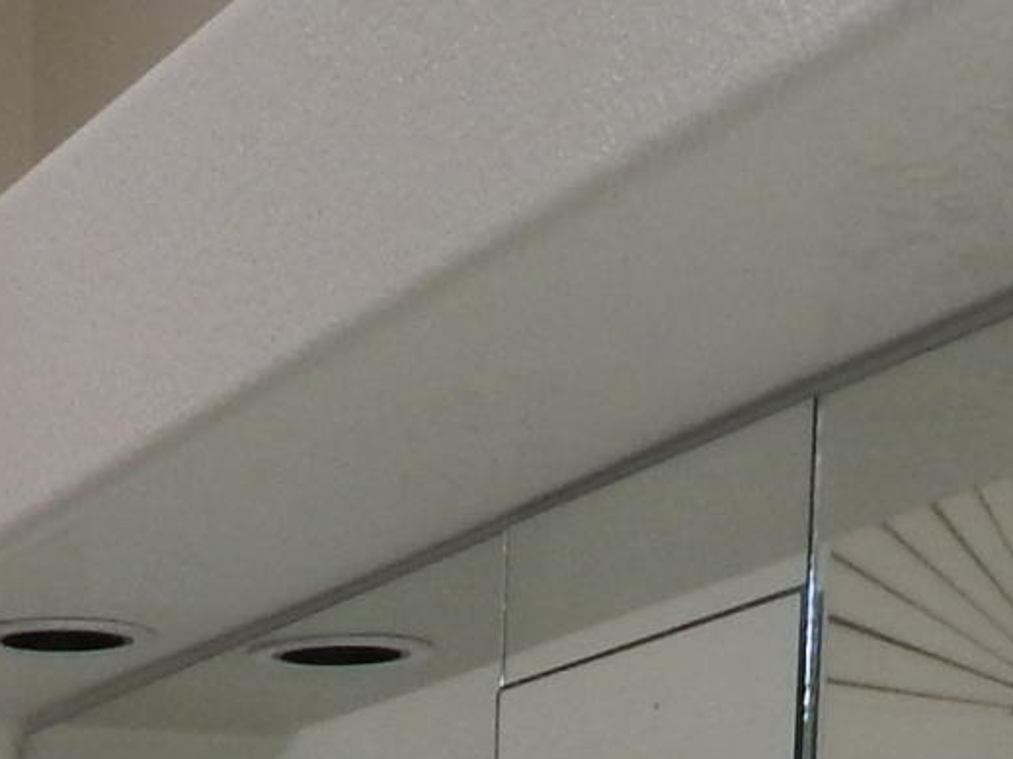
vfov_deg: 9.6
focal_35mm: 133
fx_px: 3891
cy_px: 1945
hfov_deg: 14.4
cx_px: -174
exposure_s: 1/100
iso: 125
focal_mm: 4
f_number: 3
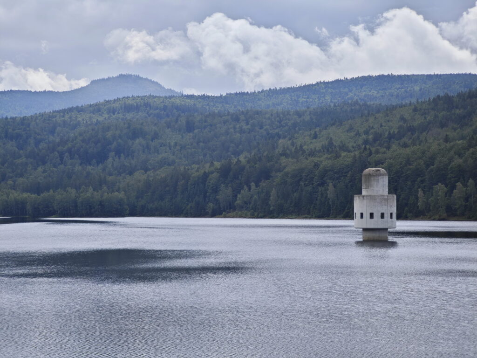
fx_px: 1033
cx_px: 238
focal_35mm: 75
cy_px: 179
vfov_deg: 19.6
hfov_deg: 26.0
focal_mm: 12.28
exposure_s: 1/4119
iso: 50
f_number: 1.8
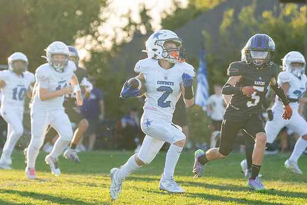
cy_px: 125
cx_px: 173
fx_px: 2371
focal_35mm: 278
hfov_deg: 7.4
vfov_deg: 4.9
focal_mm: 129
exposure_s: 1/2000
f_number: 2.8
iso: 320
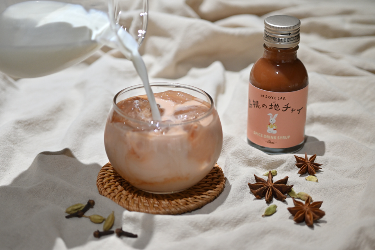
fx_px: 781
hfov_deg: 27.0
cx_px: 188
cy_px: 125
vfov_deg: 18.2
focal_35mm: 75
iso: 800
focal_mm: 50
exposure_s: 1/320
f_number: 3.2
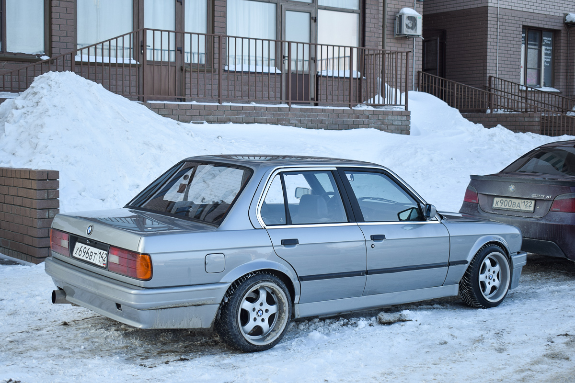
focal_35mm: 46
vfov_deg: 28.9
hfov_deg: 42.3
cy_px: 192
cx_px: 288
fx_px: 743
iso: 100
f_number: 5.6
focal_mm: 31
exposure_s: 1/200
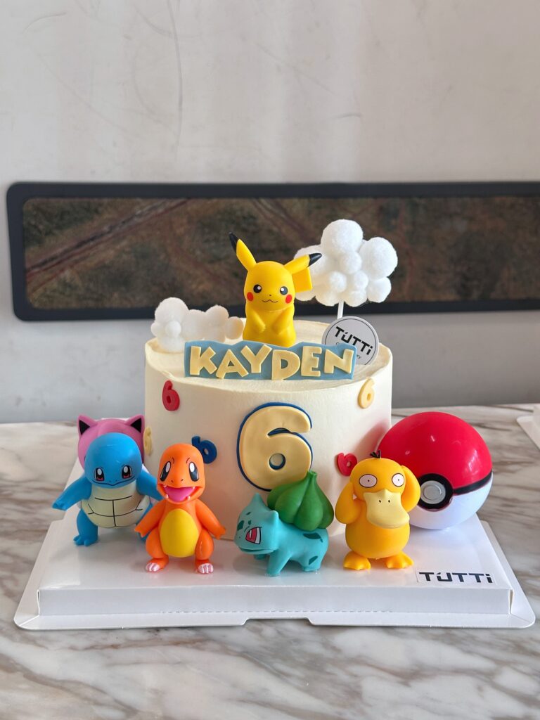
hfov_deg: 30.3
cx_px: 270
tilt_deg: -16.3
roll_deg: -1.9
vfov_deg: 39.7
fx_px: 998
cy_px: 360
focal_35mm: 48
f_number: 1.78
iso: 100
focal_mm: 6.86
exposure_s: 1/50
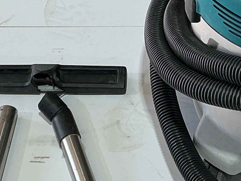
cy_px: 26
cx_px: 174
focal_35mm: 121
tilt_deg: -48.5
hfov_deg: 16.2
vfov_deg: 12.2
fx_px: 843
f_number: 1.8
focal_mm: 3
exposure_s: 1/100
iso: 16
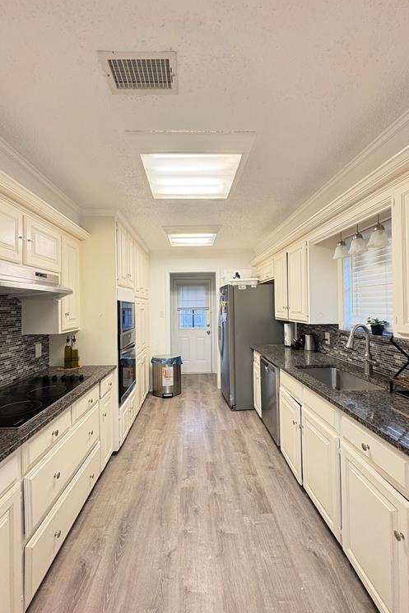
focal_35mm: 15
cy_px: 306
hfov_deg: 77.3
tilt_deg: +0.8
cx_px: 198
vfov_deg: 100.4
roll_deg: +0.4
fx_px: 256
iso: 500
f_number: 2.2
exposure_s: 1/60
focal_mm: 2.22
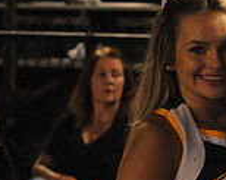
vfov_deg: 4.7
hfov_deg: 5.8
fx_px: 2179
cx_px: 408
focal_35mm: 326
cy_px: 75
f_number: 5.6
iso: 5000
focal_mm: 92
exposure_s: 1/200
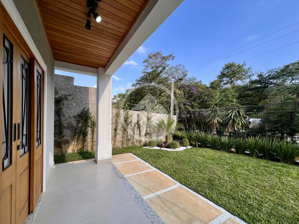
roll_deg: -0.9
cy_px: 112
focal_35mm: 13
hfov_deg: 106.2
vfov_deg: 89.9
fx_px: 112
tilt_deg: +1.6
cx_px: 150
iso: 32
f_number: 1.8
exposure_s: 1/492
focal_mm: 1.57
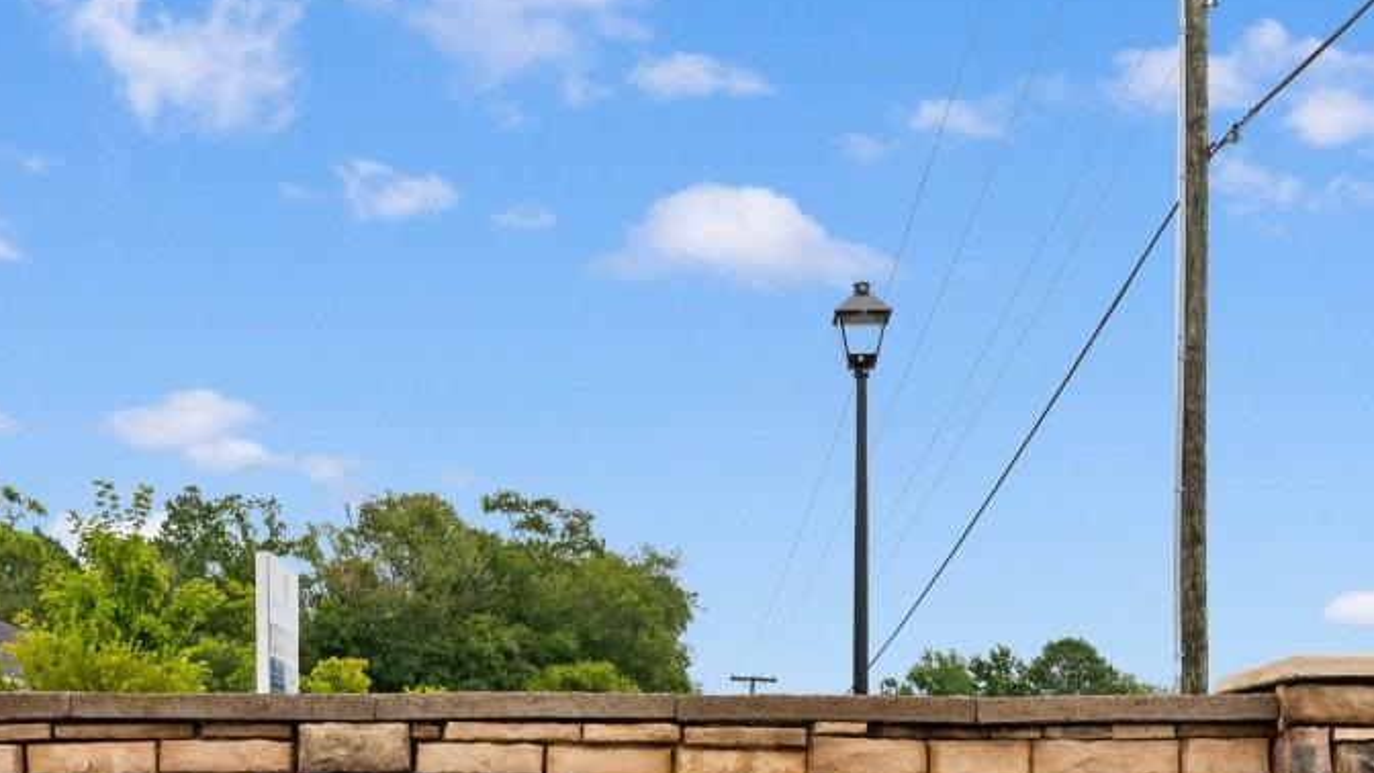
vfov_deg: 23.7
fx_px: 1749
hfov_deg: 42.9
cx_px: 626
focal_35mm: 48
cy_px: 795
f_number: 6.3
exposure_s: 1/160
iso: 100
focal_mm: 13
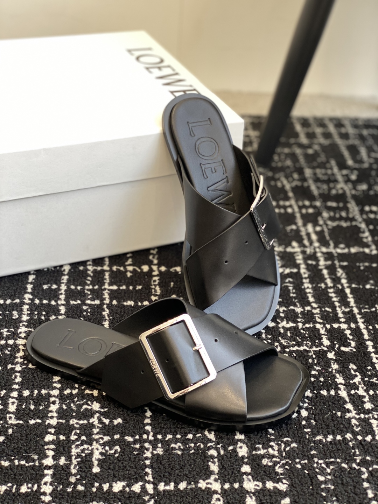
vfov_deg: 36.8
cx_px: 189
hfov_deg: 28.0
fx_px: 757
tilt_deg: -33.7
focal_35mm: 52
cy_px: 252
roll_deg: -5.2
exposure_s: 1/122
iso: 64
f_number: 2
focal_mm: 6
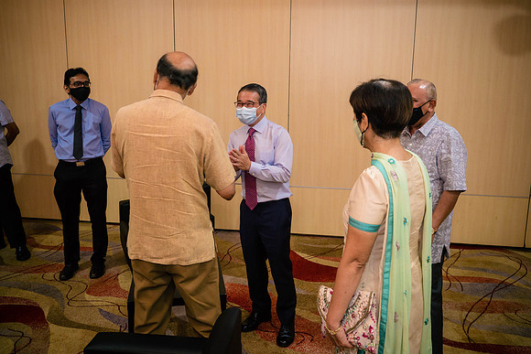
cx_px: 266
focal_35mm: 32
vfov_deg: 40.8
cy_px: 155
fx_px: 476
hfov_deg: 58.3
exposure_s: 1/80
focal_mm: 15
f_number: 2.8
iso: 1000
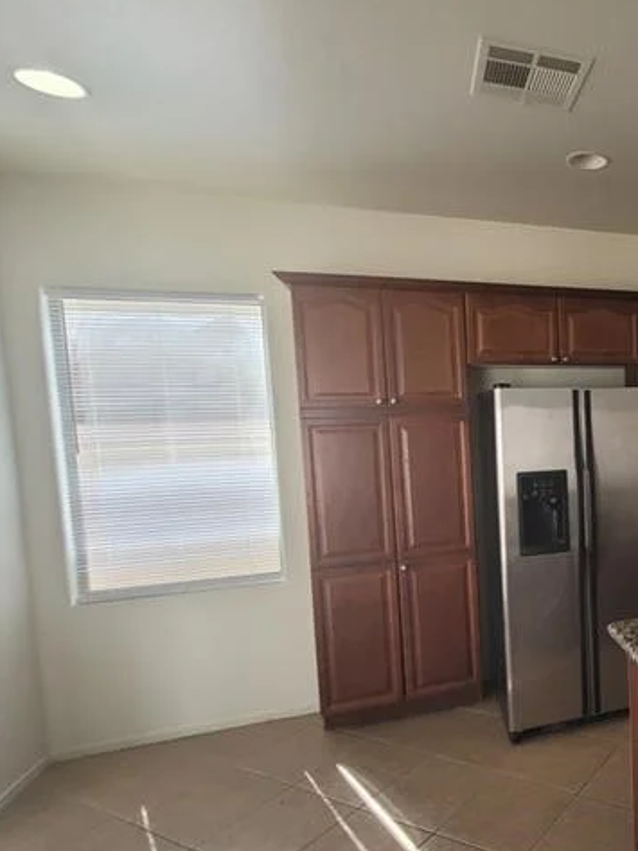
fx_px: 540
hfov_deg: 48.8
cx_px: 652
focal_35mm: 22
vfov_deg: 76.3
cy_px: 457
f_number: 2.2
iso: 64
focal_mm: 2.2
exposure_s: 1/137
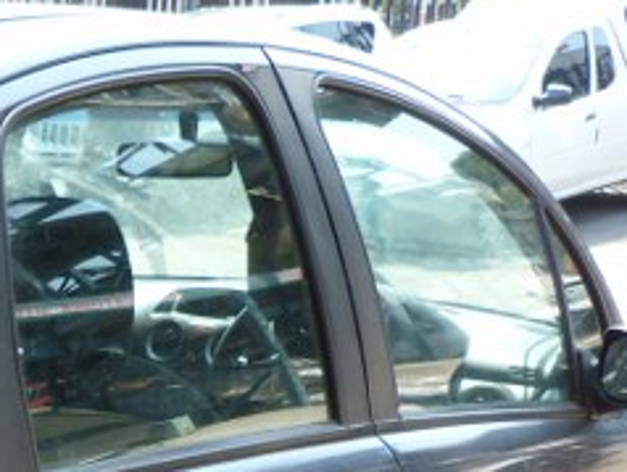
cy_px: 717
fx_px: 1523
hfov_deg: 21.1
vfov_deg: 16.1
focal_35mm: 84
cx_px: -195
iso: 80
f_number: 3.6
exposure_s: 1/100
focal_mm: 4.5
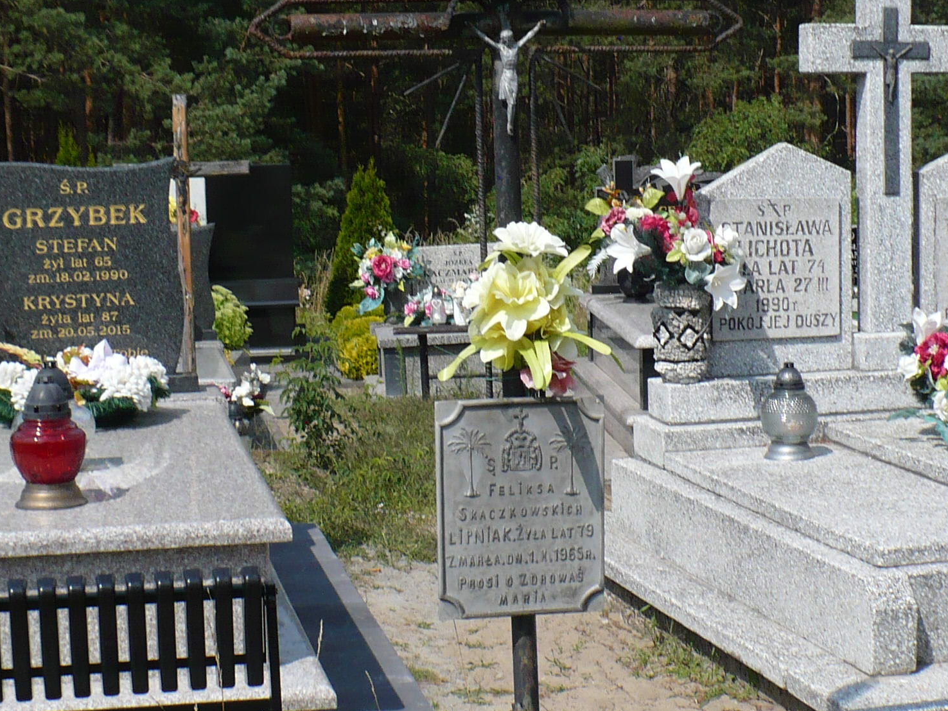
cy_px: 543
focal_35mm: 77
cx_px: 572
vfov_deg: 19.0
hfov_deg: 25.3
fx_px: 2109
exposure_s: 1/250
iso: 100
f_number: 8
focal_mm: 6.1
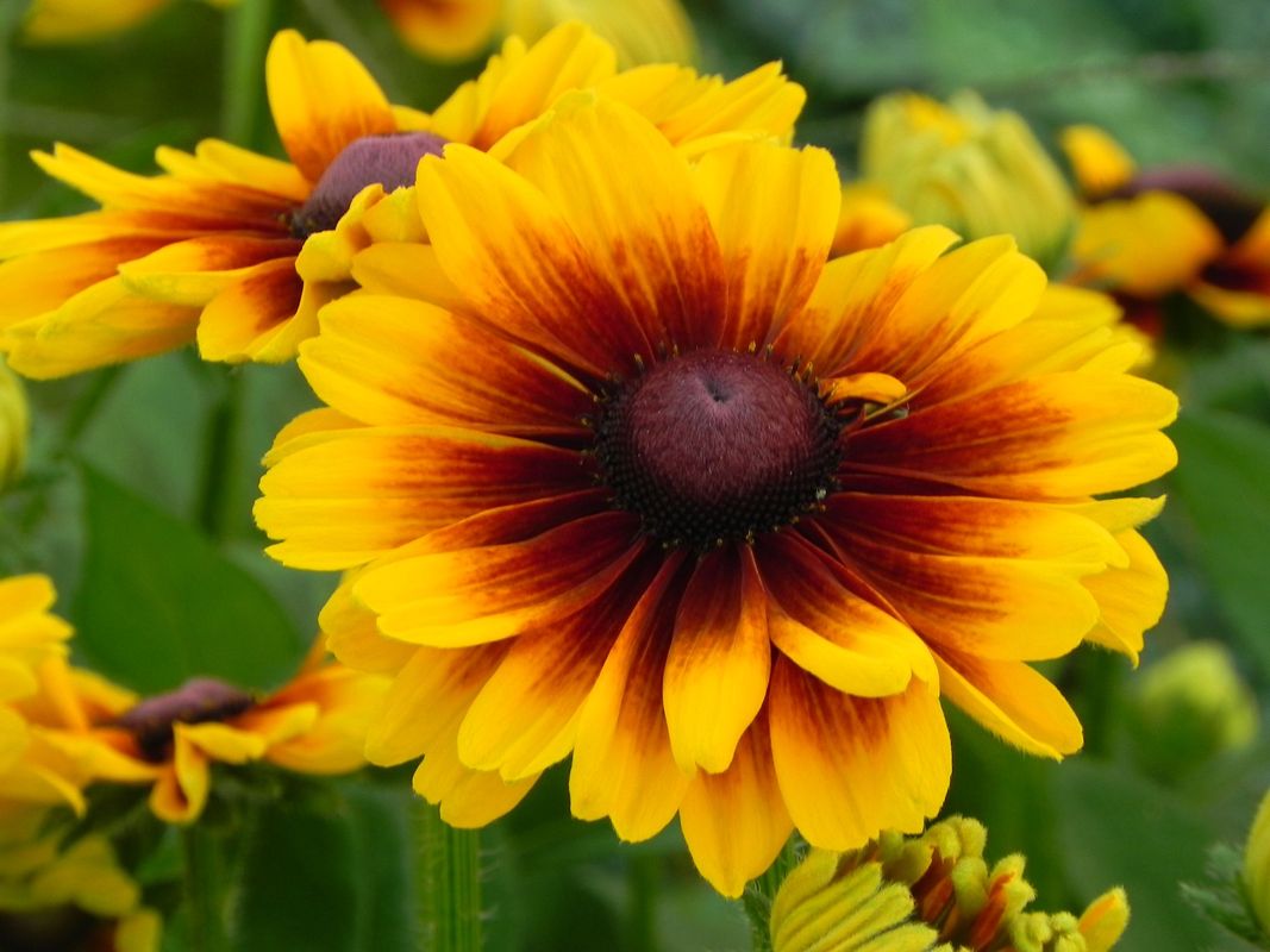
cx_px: 635
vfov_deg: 6.0
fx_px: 9061
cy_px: 476
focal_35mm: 247
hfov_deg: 8.0
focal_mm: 44
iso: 160
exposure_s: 1/20
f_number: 5
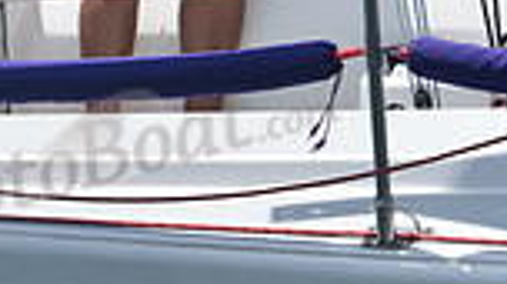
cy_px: -62
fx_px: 3759
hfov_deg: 7.7
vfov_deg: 4.3
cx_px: 514
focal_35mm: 280
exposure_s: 1/1250
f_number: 9
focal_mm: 70
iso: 320
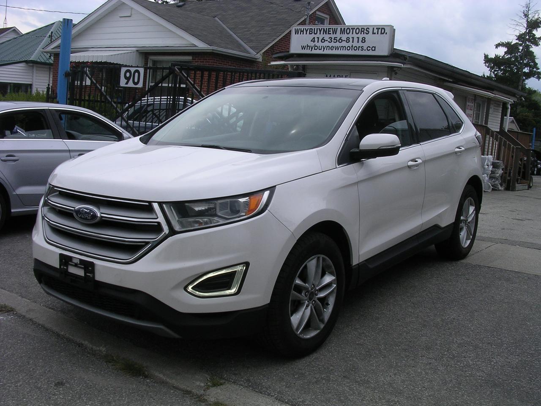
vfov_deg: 37.7
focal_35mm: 38
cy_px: 203
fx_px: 594
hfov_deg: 49.0
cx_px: 270
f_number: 5.6
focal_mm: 5.8
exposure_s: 1/286
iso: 100
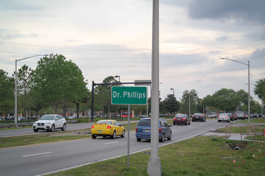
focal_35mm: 77
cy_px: 88
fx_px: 567
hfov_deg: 26.3
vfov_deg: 17.7
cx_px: 132
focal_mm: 50
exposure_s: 1/200
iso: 100
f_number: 7.1
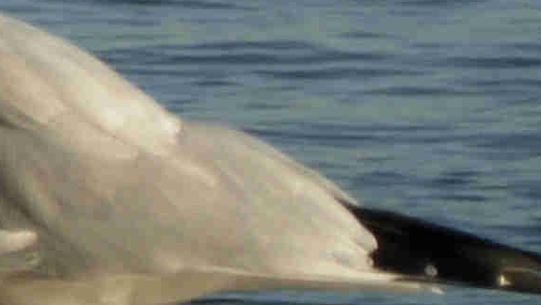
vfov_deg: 1.6
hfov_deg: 2.8
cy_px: -329
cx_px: -599
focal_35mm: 779
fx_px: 11180
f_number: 5.3
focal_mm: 26.3
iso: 50
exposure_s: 1/304
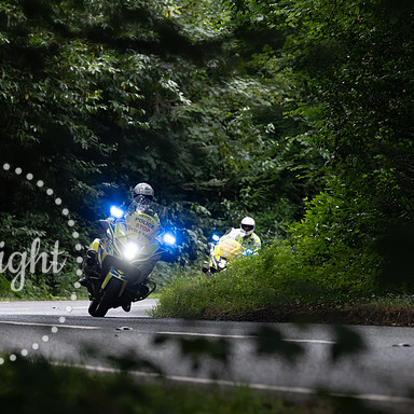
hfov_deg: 5.5
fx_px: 4330
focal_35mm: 320
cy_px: 207
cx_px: 139
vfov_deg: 5.5
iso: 2000
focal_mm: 194
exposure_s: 1/2000
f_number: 4.5
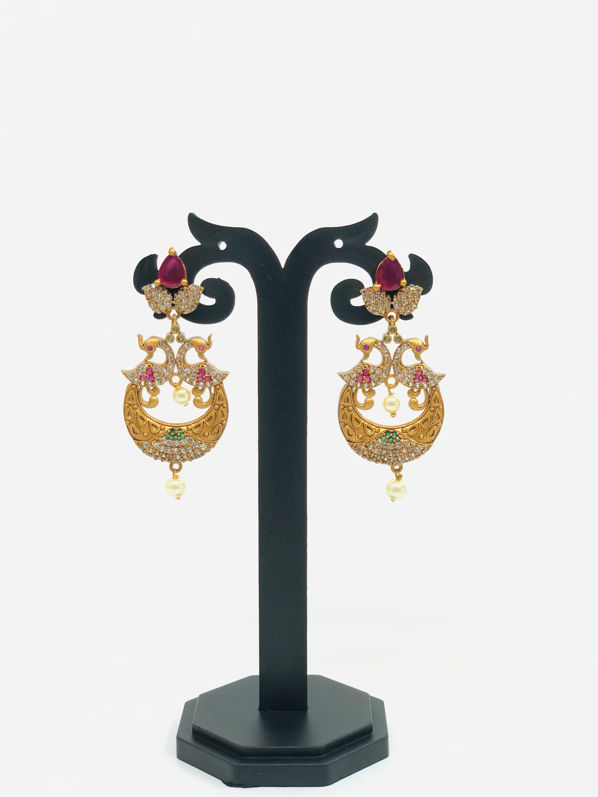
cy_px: 398
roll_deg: +1.2
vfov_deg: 36.8
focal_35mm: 52
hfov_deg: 28.0
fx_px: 1198
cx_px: 299
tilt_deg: -8.2
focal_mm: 6
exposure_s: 1/100
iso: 16
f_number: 2.4
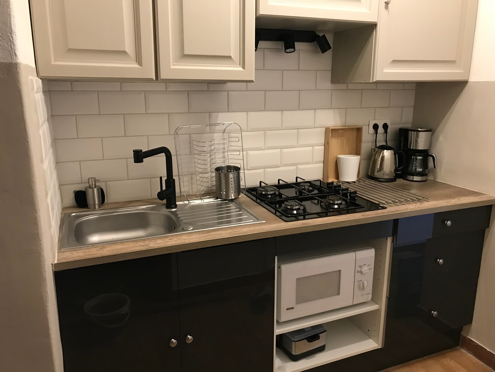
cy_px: 186
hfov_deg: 63.4
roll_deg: +0.4
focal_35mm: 28
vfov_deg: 49.7
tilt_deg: -14.4
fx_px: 400
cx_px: 248
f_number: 1.8
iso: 80
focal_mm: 3.99
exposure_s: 1/17
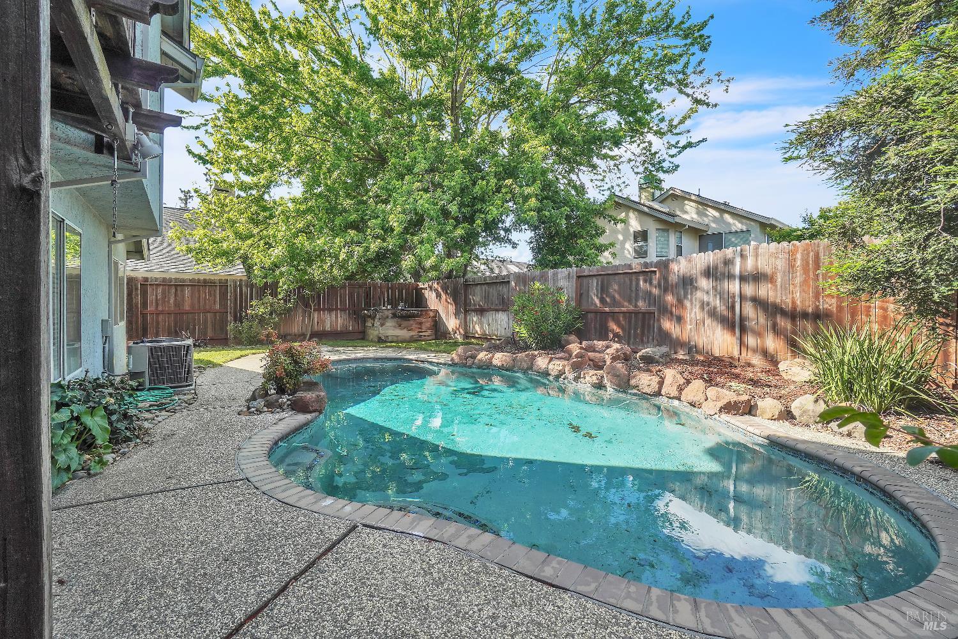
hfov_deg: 100.4
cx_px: 479
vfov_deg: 77.3
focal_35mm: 15
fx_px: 399
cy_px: 320
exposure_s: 1/200
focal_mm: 10
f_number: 8
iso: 200
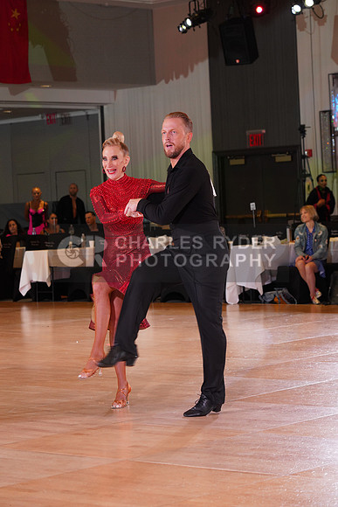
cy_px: 254
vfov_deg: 19.5
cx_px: 169
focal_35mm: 105
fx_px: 1478
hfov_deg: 13.0
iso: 1600
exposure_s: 1/160
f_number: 5.6
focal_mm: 105
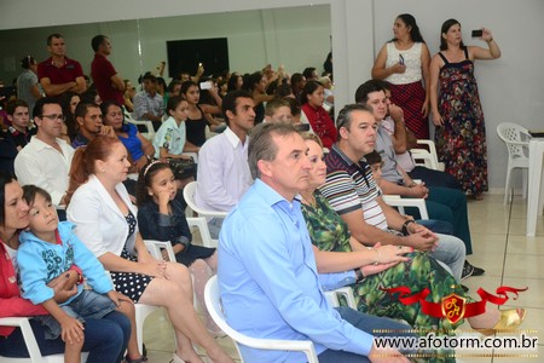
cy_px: 182
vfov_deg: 28.9
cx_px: 272
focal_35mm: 46
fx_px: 703
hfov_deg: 42.3
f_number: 4
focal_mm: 31
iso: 1600
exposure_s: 1/60
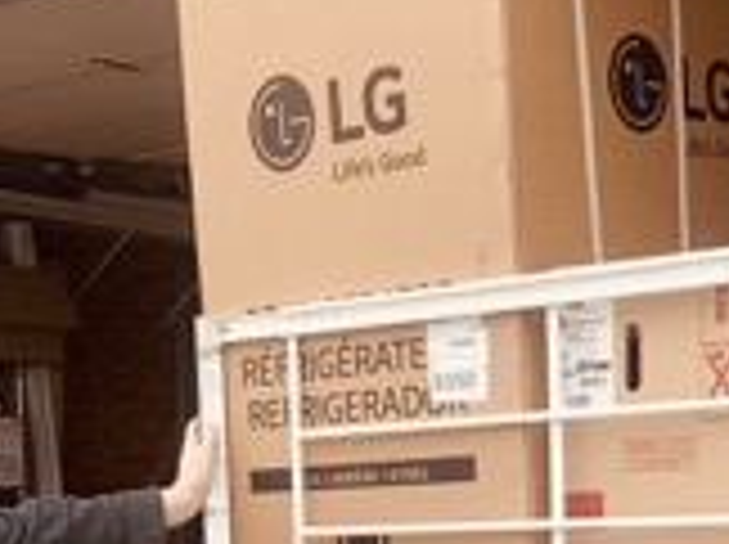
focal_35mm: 103
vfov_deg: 13.7
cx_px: 284
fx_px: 2166
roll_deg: -1.4
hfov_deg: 19.1
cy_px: 733
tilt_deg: -5.4
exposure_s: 1/627
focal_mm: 4.25
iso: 25
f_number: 1.8
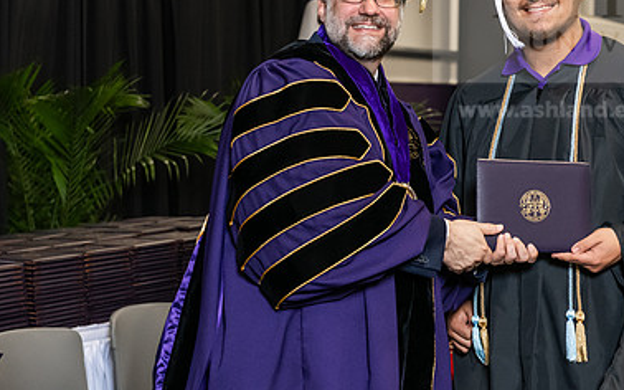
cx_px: 383
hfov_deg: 21.4
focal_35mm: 97
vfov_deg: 13.5
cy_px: 145
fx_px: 1649
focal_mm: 62
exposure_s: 1/200
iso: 2500
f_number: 5
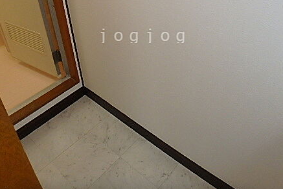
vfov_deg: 39.3
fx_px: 251
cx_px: 144
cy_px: 35
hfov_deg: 58.7
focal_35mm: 32
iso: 250
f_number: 3.5
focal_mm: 3.7
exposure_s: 1/30
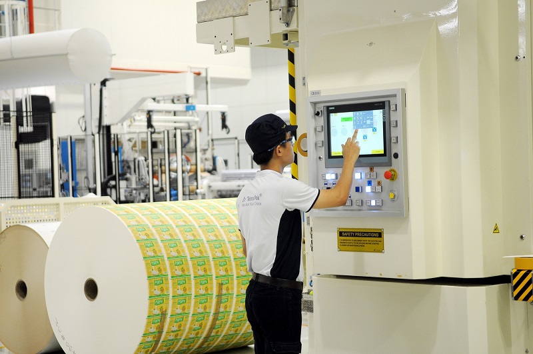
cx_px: 266
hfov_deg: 26.0
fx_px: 1153
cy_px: 177
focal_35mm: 78
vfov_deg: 17.4
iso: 500
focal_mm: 52
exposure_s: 1/125
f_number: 2.8
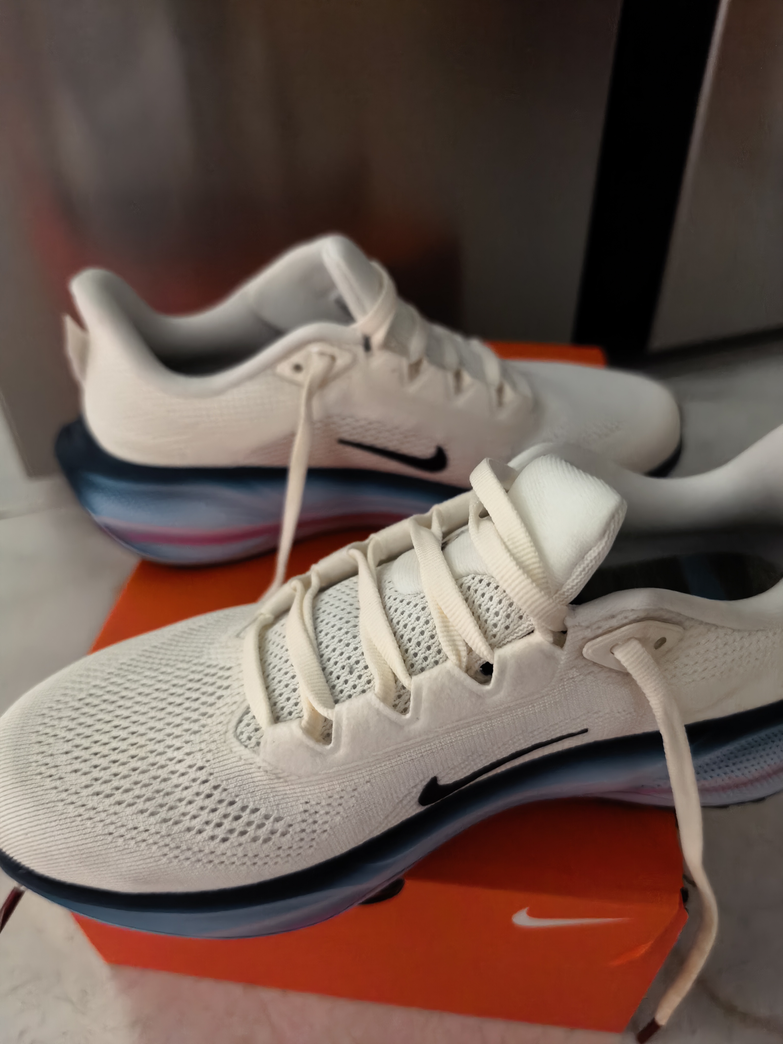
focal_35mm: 24
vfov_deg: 71.6
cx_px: 392
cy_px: 522
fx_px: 724
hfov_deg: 56.8
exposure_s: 1/20
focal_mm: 5.75
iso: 1000
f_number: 1.4
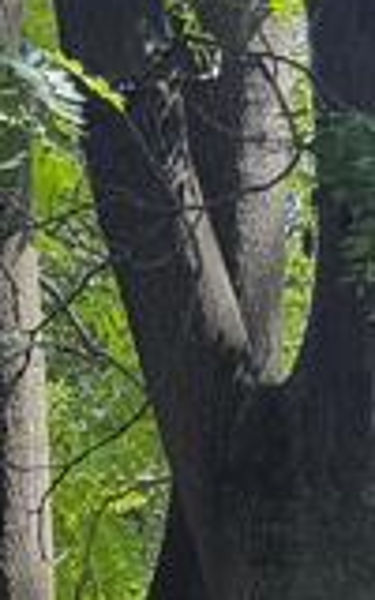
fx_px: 2665
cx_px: -938
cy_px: 1031
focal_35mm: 163
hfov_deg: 6.8
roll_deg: +1.1
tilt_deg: -2.0
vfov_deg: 12.0
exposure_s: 1/571
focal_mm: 6.76
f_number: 1.78
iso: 100
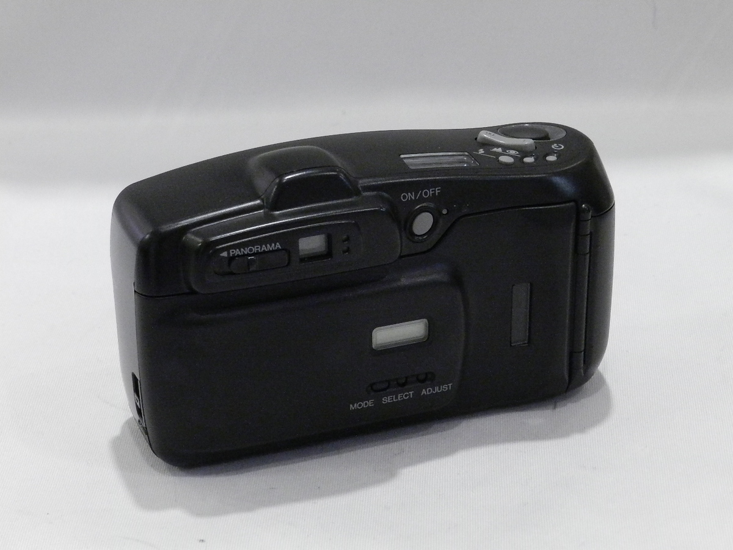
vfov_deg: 17.6
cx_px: 366
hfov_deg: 23.3
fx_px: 1779
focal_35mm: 84
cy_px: 275
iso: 1600
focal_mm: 14.9
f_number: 5
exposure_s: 1/100
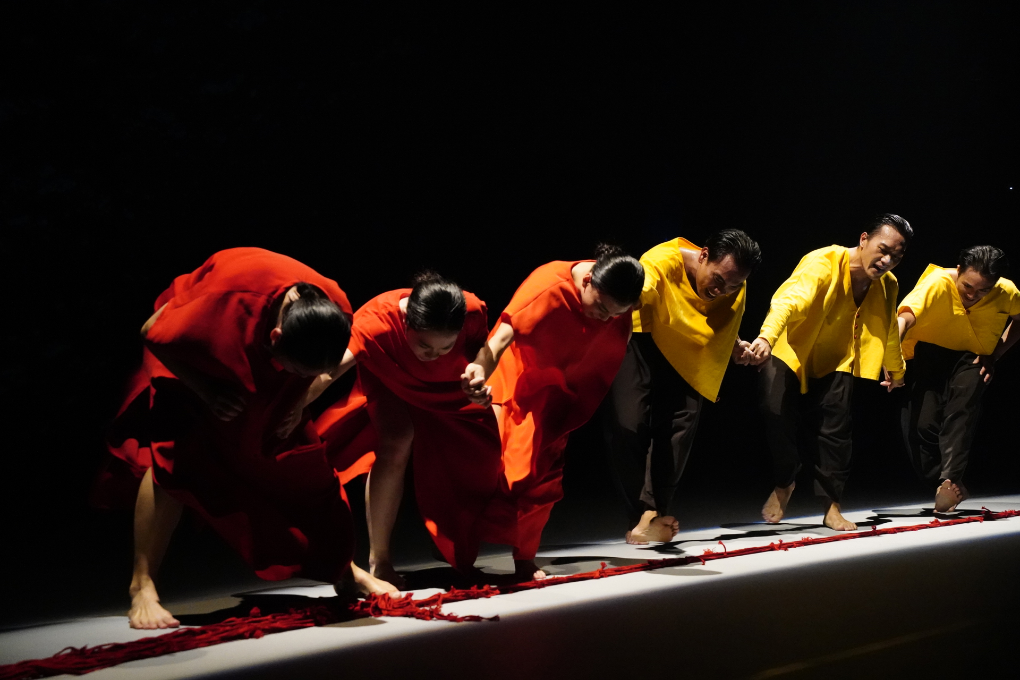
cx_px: 510
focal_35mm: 62
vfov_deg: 21.9
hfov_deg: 32.4
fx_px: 1757
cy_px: 340
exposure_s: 1/250
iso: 16000
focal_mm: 62
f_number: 5.6
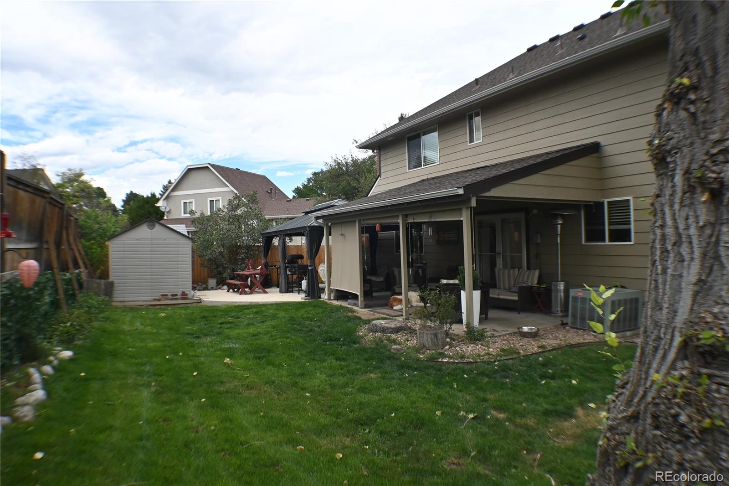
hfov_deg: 61.9
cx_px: 364
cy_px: 243
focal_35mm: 30
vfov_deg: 43.6
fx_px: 607
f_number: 5.6
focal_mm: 20
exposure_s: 1/250
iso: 110
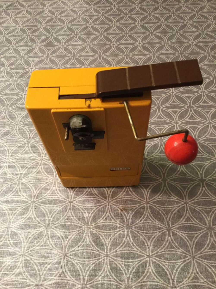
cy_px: 144
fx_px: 258
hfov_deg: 45.4
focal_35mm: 31
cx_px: 108
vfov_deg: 58.3
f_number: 2.4
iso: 200
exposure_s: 1/17
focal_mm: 3.3
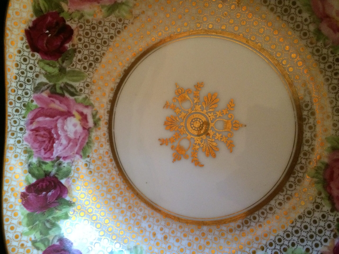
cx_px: 170
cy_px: 127
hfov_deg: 61.7
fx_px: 284
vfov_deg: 48.2
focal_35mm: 29
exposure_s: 1/15
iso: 400
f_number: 2.2
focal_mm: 4.15
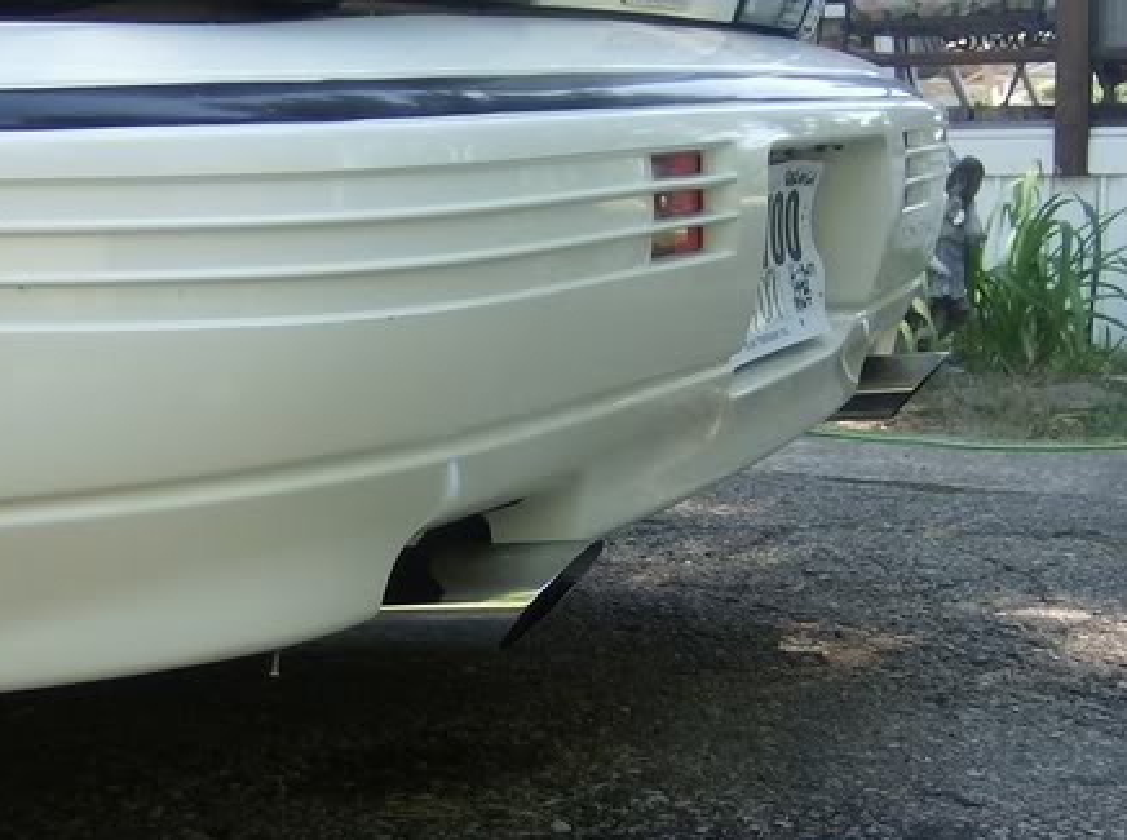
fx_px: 2144
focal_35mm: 66
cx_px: 468
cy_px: 439
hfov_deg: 29.4
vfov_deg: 22.2
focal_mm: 6
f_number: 2.8
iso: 100
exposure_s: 1/245
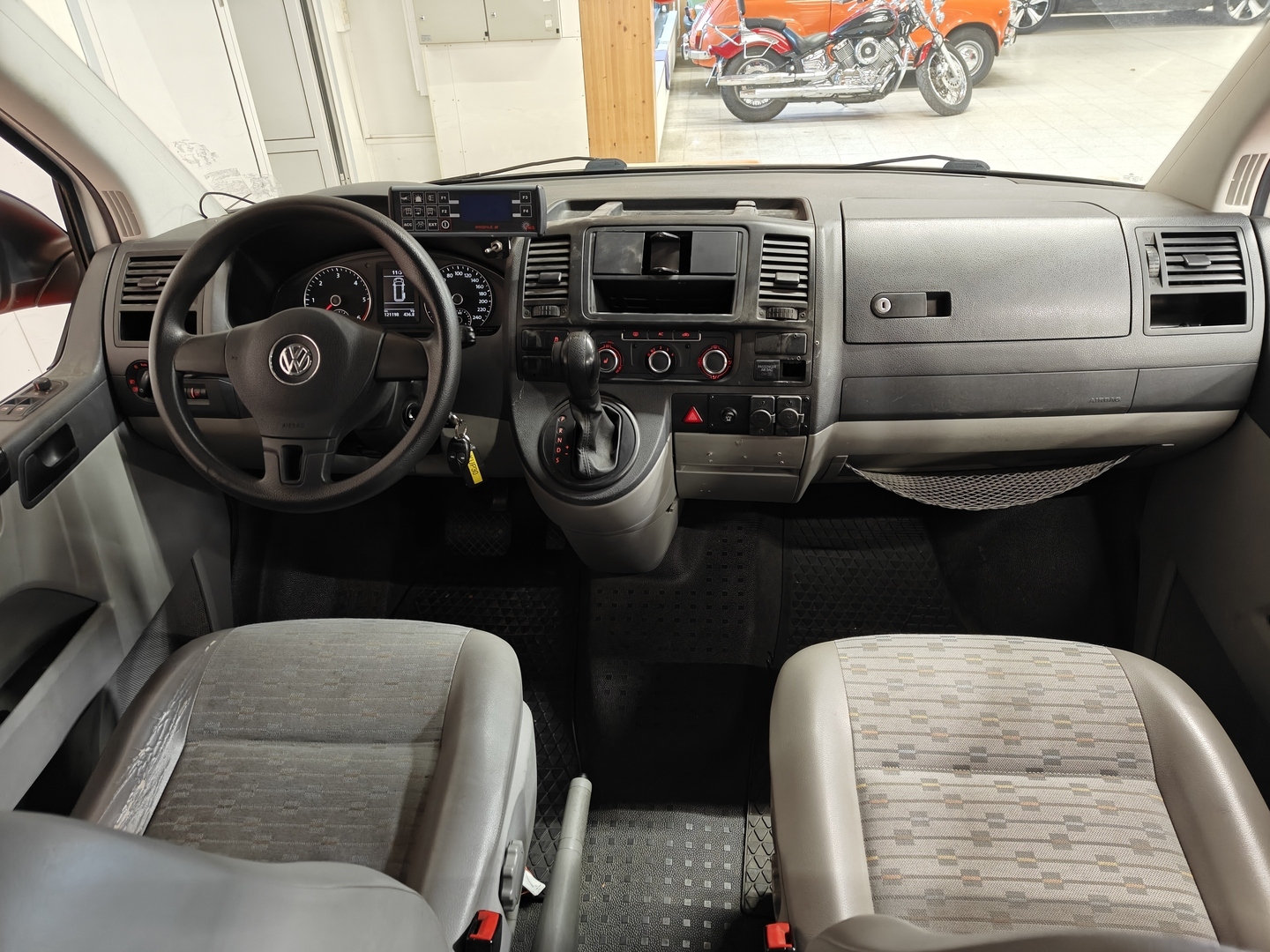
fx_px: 881
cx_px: 635
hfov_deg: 71.6
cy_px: 476
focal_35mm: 24
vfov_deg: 56.8
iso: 160
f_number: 1.8
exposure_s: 1/50
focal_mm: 5.59
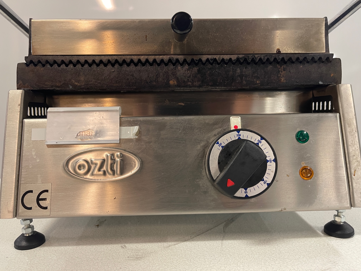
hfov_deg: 67.3
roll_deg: +1.3
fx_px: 271
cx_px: 180
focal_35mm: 26
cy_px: 136
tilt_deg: -6.1
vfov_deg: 53.0
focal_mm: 5.1
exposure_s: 1/50
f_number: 1.6
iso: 200
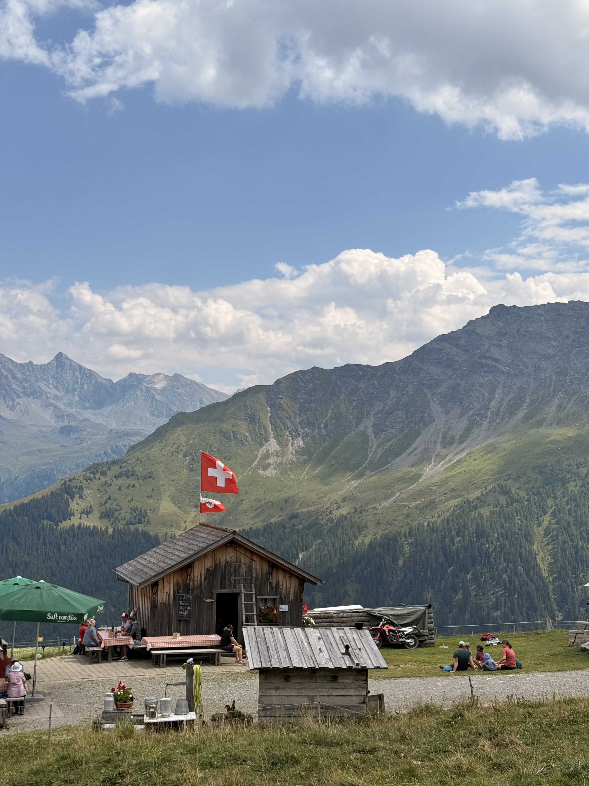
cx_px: 294
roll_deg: -1.4
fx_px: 1089
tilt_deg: +4.4
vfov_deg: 39.7
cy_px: 393
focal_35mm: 48
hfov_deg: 30.3
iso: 64
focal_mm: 6.76
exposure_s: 1/8772
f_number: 1.78
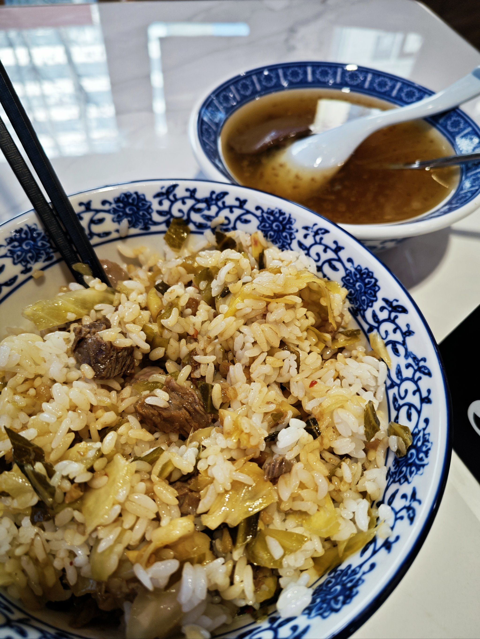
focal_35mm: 23
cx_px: 240
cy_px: 320
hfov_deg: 58.9
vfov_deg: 73.9
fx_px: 425
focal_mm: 5.43
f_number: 1.8
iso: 50
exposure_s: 1/238
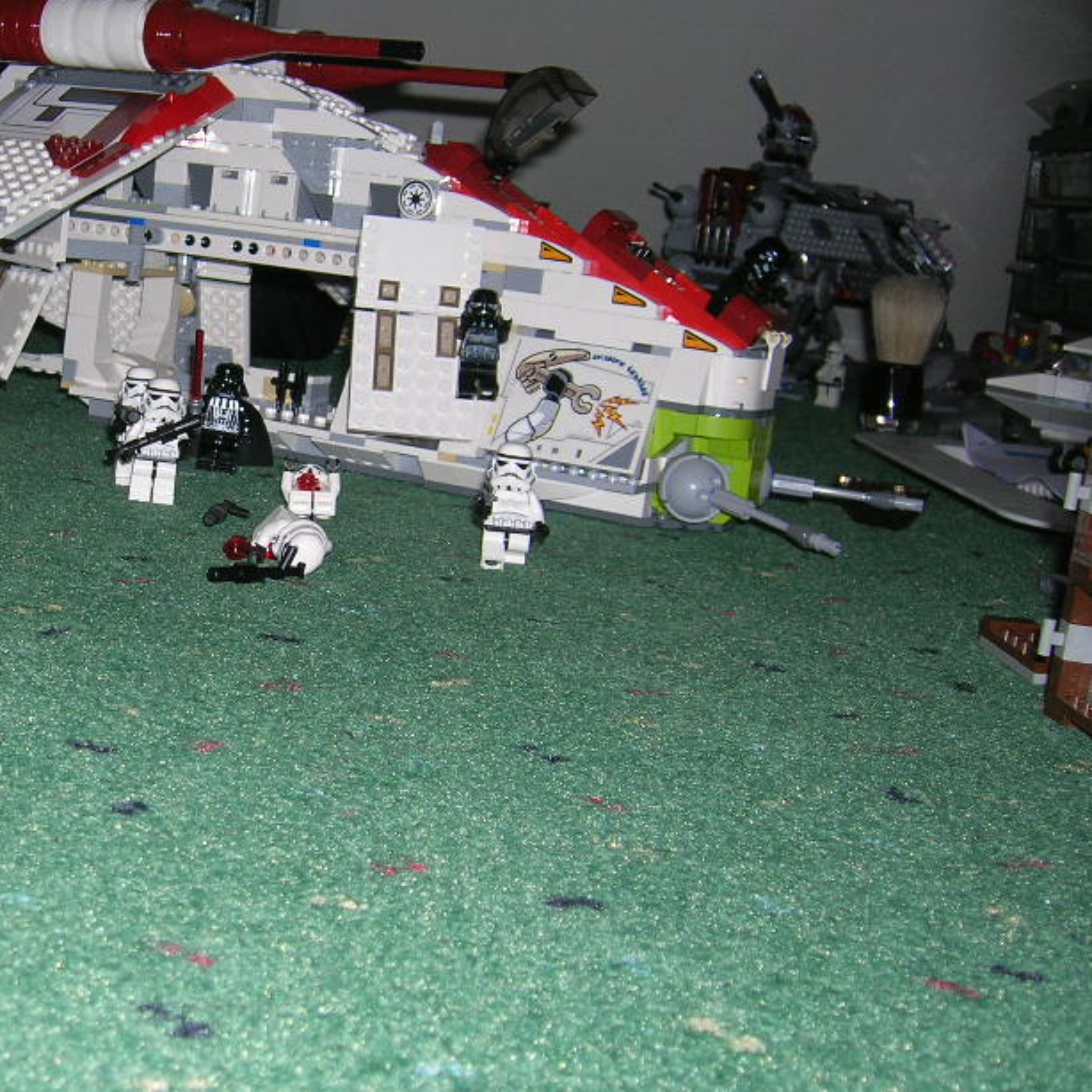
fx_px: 1999
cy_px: 477
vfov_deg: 30.5
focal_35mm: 56
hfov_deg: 29.9
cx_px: 224
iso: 50
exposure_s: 1/60.1
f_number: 3
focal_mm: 6.4
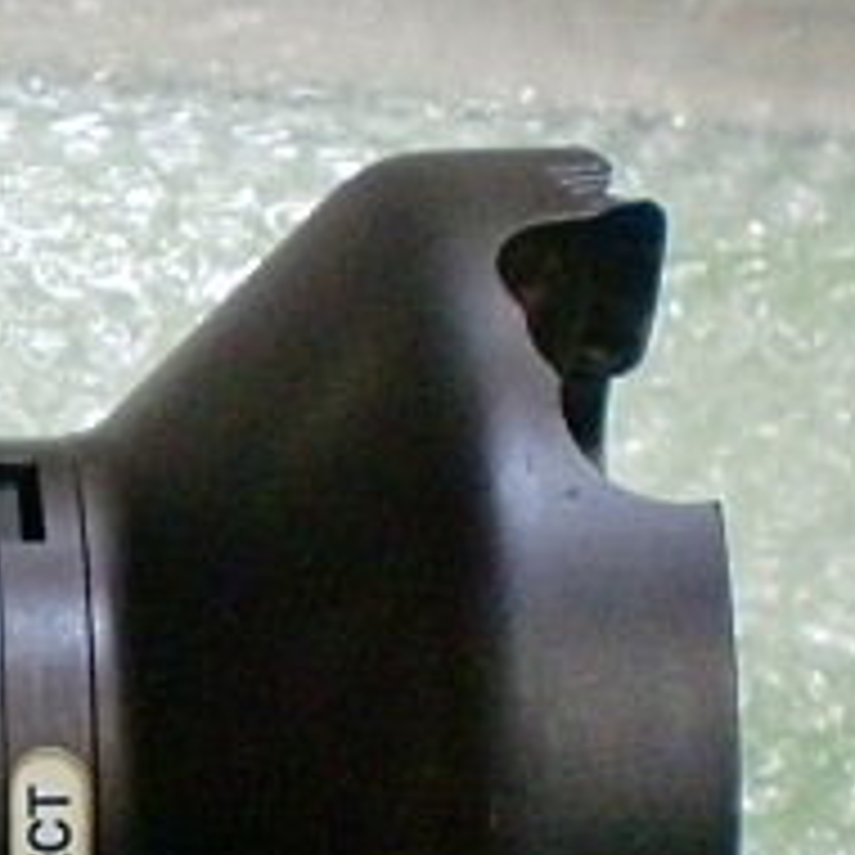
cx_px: -338
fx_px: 2906
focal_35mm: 104
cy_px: 778
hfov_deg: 15.7
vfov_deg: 16.5
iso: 500
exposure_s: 1/60
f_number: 3.1
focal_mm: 6.3
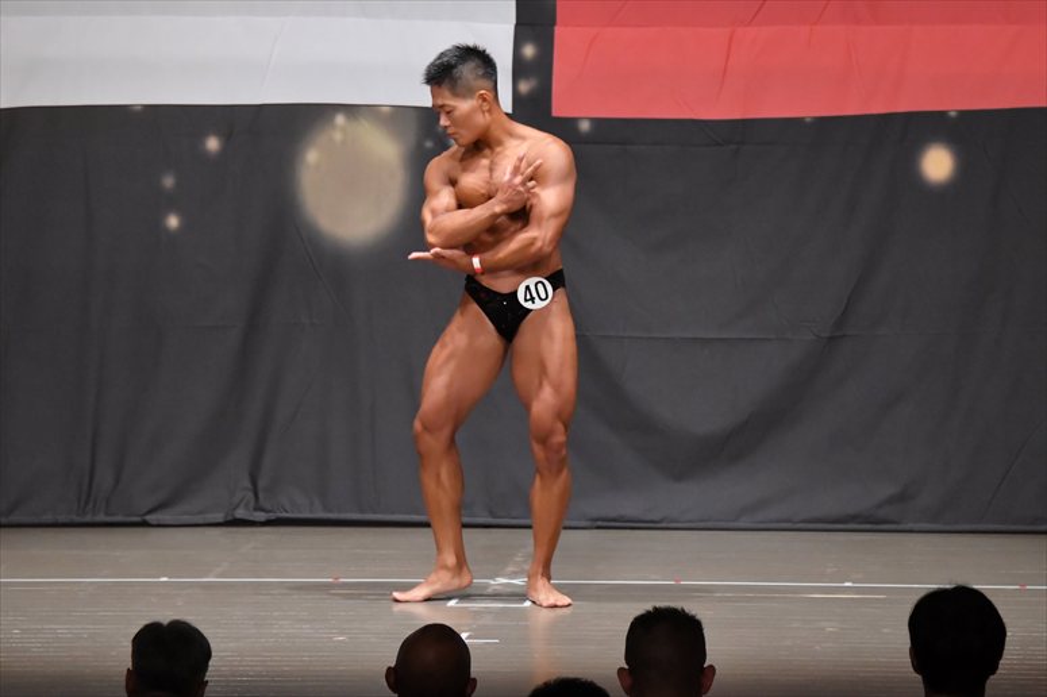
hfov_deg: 9.5
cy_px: 348
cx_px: 524
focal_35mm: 217
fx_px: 6308
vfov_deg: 6.3
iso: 6400
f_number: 5.6
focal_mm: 145
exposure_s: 1/400
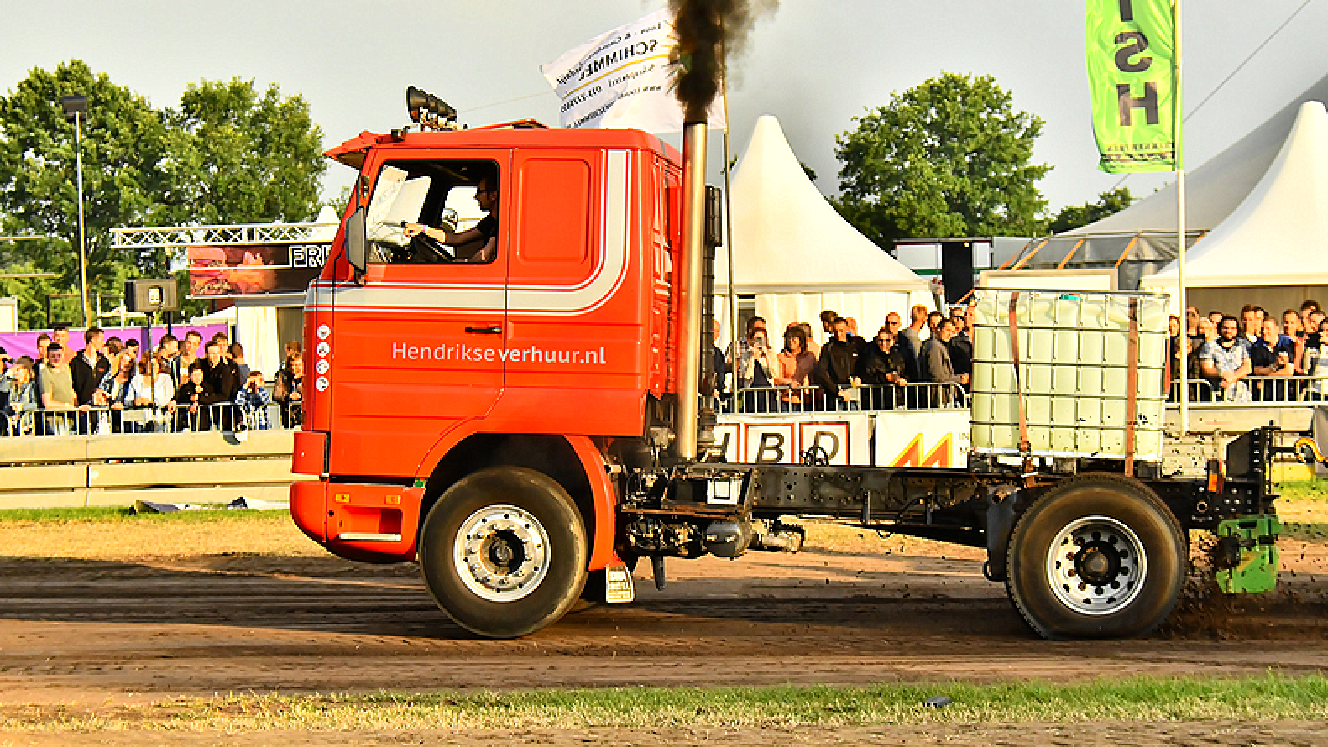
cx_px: 660
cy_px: 385
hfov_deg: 19.8
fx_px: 3803
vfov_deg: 11.2
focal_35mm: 108
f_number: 5.6
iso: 1600
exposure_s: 1/8000
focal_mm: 68
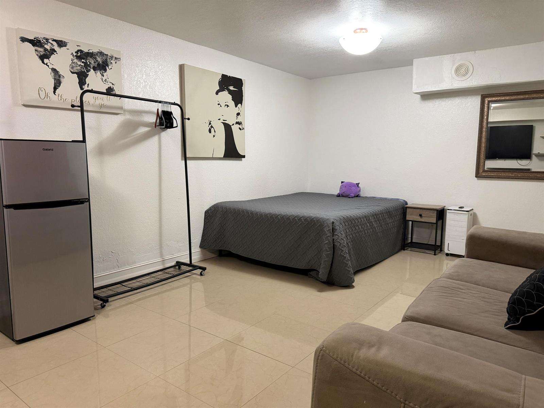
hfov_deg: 71.6
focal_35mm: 24
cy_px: 204
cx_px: 272
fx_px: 377
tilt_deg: -6.8
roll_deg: -0.1
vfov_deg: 56.8
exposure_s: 1/60
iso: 320
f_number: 1.78
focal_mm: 6.76
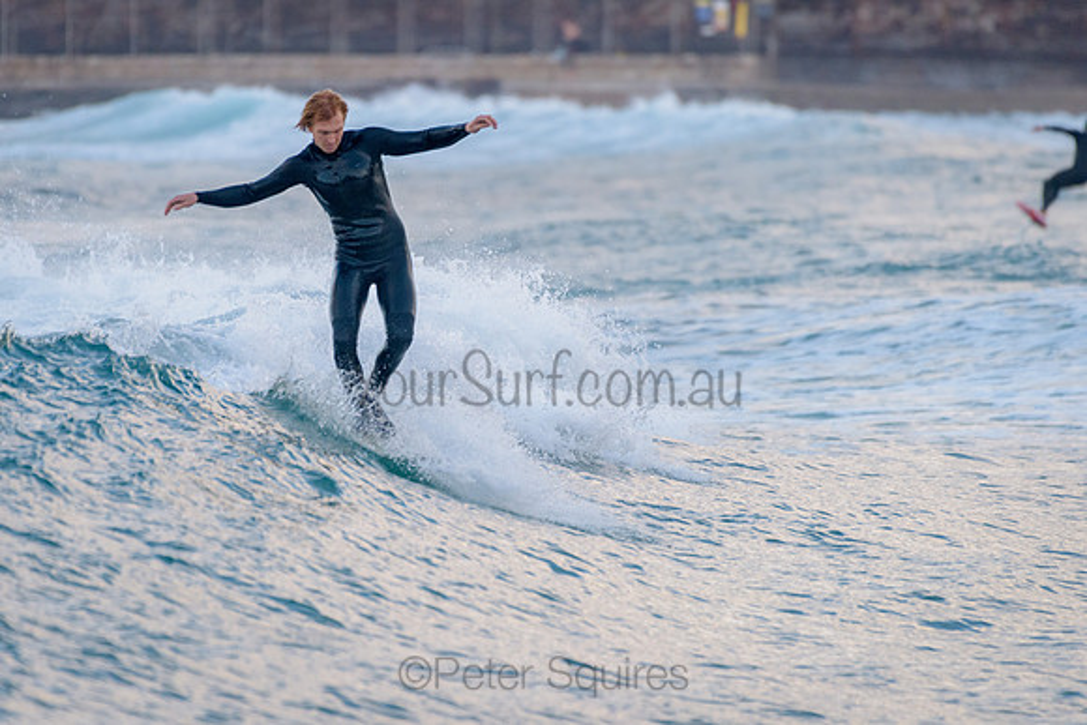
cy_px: 343
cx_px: 507
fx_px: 18478
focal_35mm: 612
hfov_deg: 3.4
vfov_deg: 2.2
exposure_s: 1/800
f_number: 5.6
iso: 640
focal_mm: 500
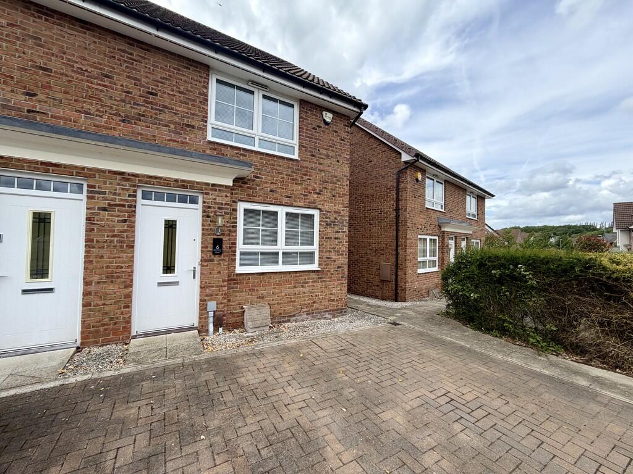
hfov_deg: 102.1
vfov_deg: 85.7
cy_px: 237
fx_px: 256
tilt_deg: +0.8
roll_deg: -1.2
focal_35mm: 14
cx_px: 316
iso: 25
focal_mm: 2.22
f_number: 2.2
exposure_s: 1/770
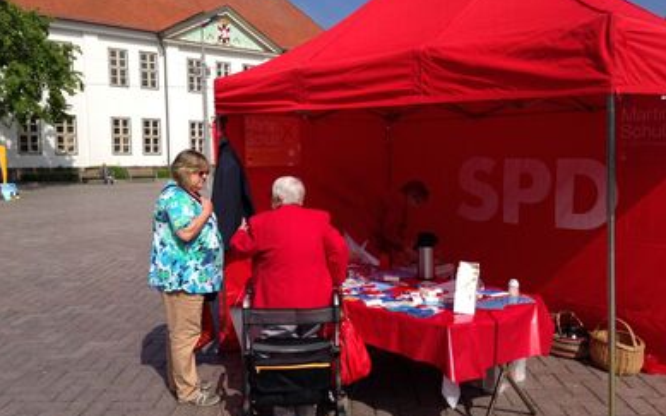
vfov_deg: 35.3
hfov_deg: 54.0
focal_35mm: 36
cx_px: 325
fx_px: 653
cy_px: 205
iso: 50
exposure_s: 1/2088
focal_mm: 4.12
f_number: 2.4
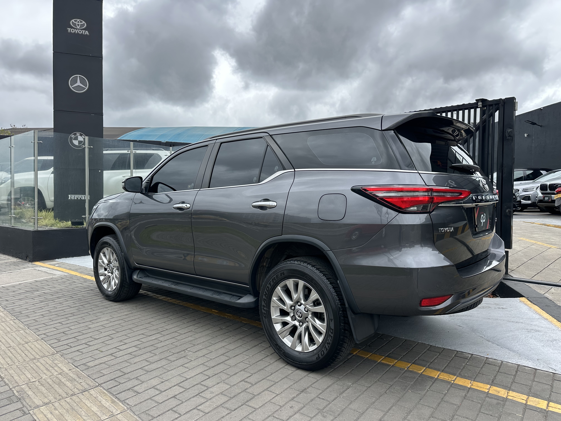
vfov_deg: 56.8
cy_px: 210
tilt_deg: -1.9
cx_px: 280
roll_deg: -0.7
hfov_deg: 71.6
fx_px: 389
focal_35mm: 24
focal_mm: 6.86
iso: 80
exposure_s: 1/2469
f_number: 1.78
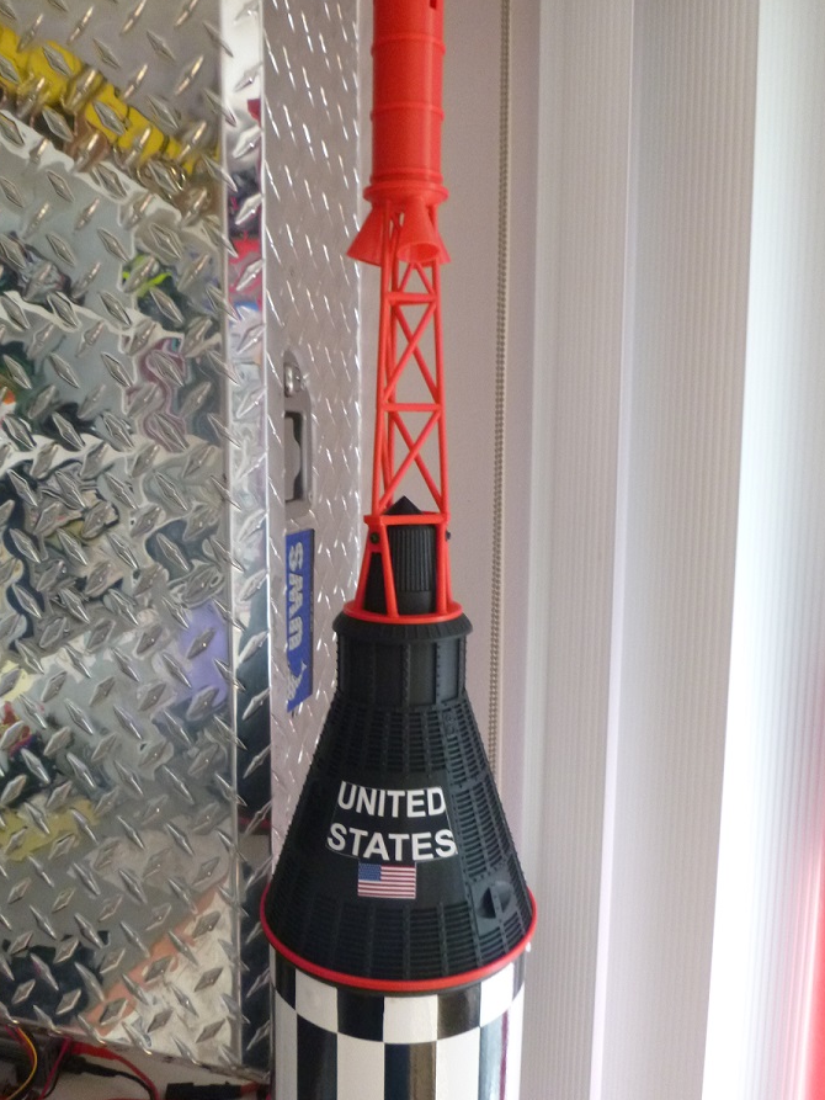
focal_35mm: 28
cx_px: 388
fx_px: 890
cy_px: 533
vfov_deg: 63.4
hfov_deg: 49.7
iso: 400
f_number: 3.9
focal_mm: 4.5
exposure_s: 1/25
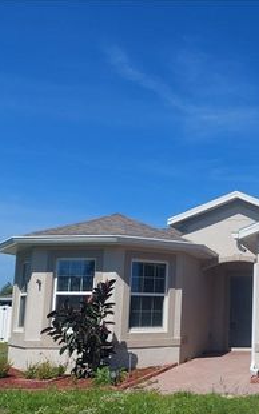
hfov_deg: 28.4
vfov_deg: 47.9
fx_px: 463
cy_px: 249
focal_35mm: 41
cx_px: 284
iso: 40
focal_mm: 5.23
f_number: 1.8
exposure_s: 1/2717
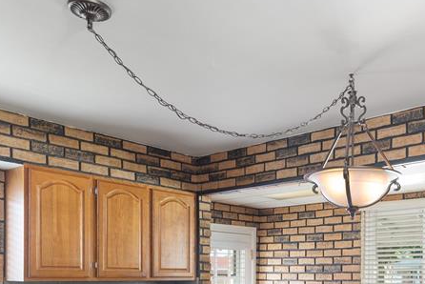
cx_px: 314
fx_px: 461
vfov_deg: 30.6
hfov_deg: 47.8
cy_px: 313
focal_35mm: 39
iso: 400
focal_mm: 17
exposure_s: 1/8
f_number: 8
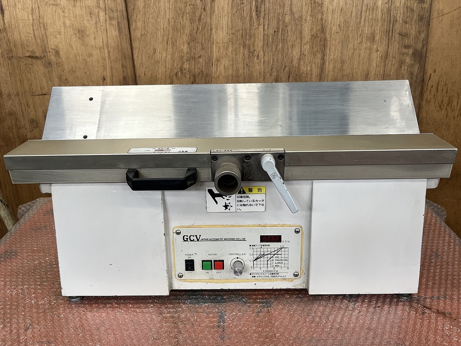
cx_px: 230
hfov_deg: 67.3
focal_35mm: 26
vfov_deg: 53.1
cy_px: 173
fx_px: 346
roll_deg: +2.2
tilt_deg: -24.3
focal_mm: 5.1
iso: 100
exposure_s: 1/121
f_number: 1.6
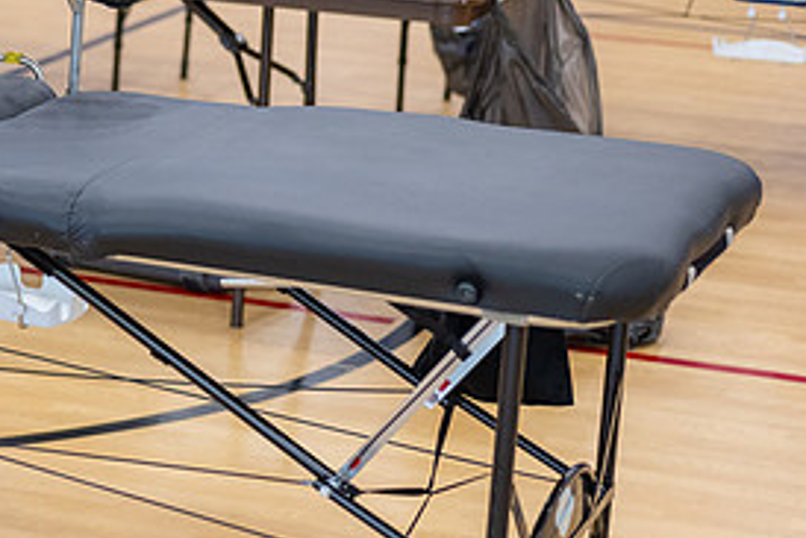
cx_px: 44
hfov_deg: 15.9
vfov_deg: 10.8
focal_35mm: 127
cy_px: 163
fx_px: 2845
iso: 1000
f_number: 2.8
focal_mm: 60
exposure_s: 1/200
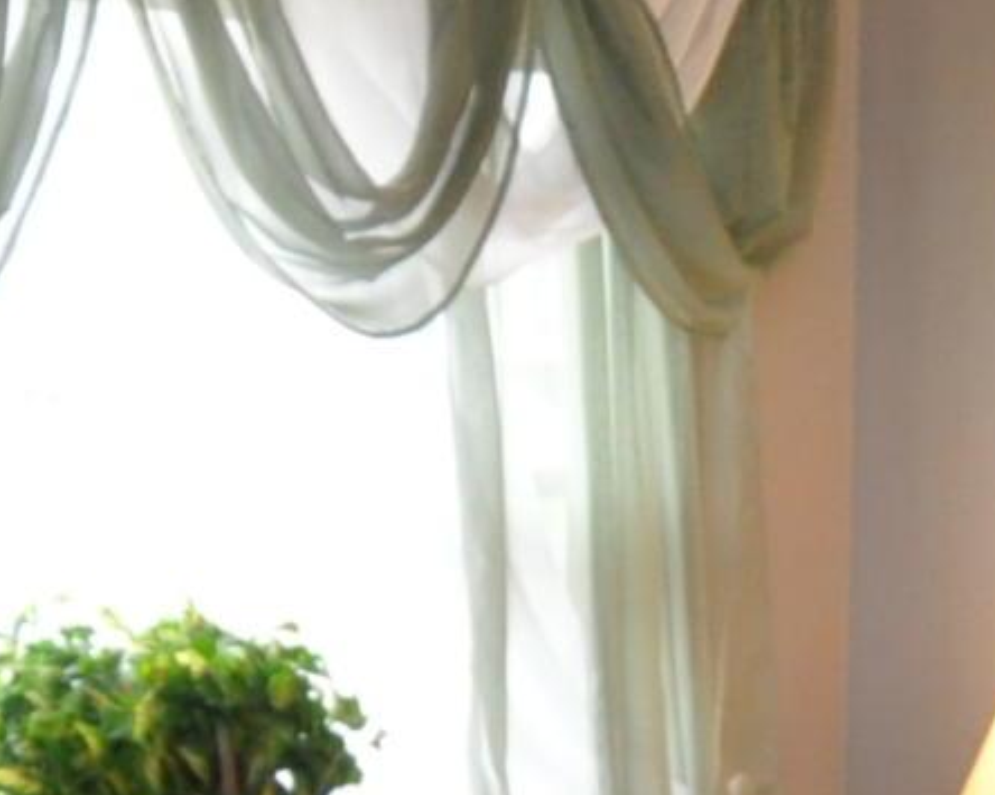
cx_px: 840
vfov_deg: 12.6
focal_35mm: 114
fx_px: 3356
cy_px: 1294
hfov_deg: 16.7
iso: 1000
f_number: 4
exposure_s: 1/60
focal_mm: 12
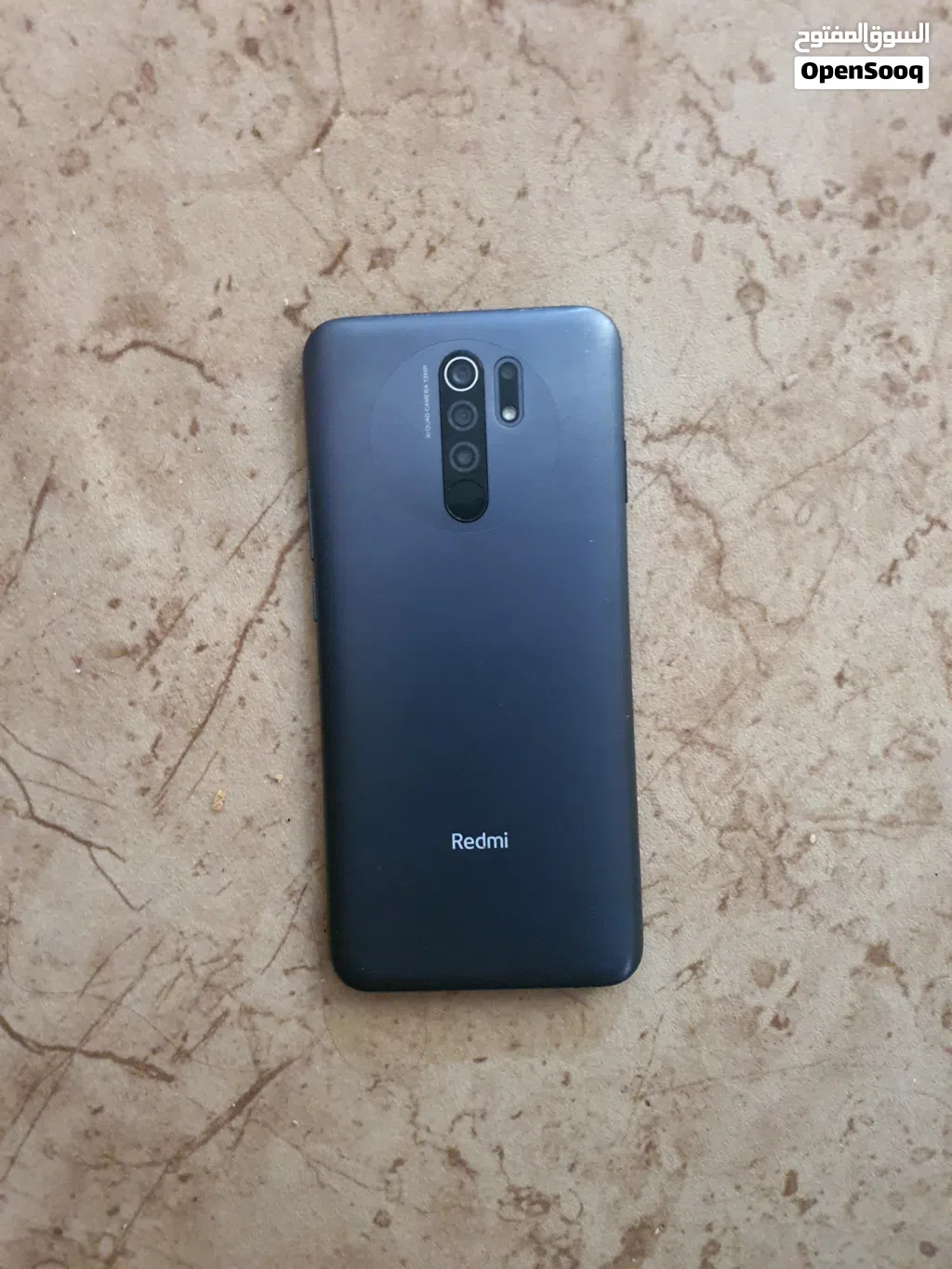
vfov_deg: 67.3
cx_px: 476
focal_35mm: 26
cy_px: 634
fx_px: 953
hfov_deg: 53.1
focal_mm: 4.3
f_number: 1.5
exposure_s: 1/50
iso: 640
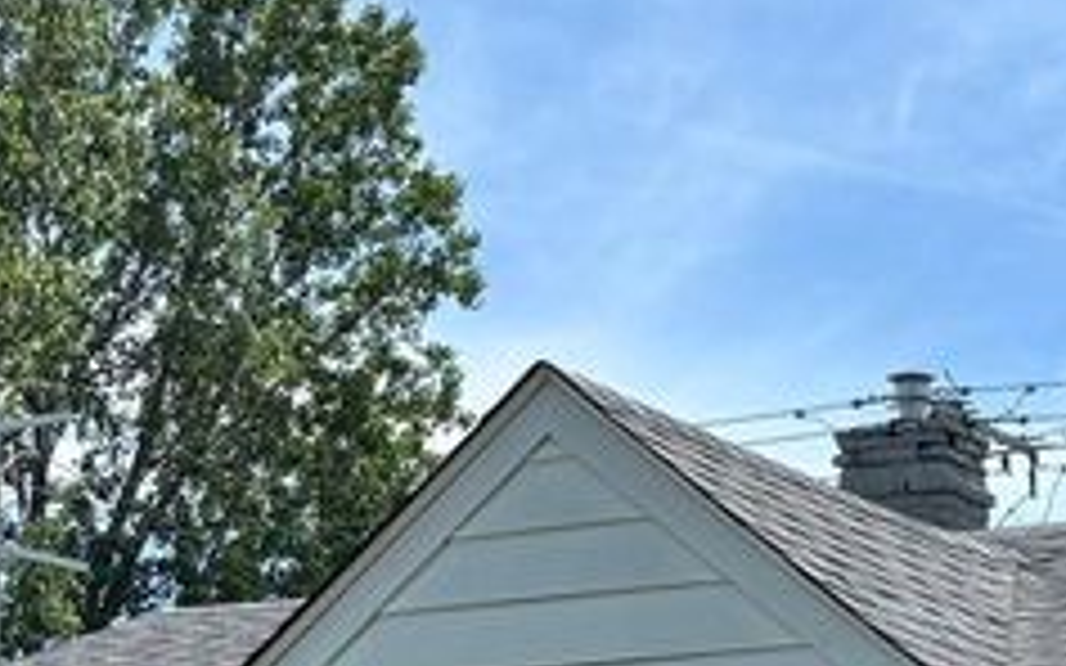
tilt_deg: +3.8
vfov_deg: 10.7
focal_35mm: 119
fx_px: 3456
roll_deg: +1.1
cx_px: 1318
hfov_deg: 16.7
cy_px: 958
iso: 50
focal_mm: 5.96
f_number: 1.6
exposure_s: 1/3413
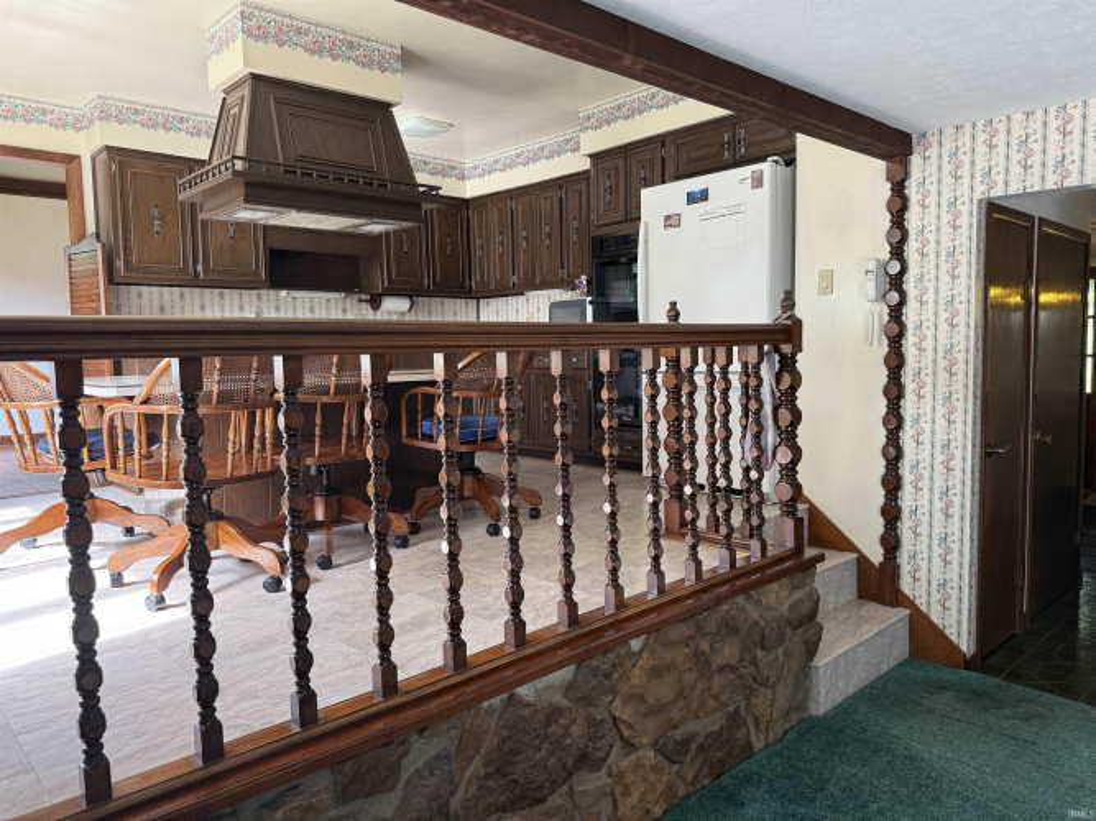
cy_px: 410
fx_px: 760
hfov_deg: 71.6
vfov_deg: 56.8
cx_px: 548
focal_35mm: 24
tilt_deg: -4.0
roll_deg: +0.5
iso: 200
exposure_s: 1/101
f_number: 1.78
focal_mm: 6.76
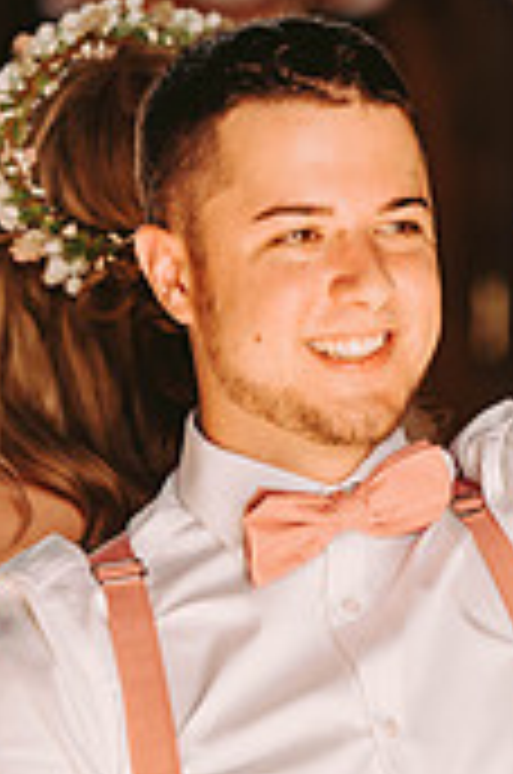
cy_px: 382
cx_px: 396
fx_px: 7597
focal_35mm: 354
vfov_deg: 5.8
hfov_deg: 3.9
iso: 500
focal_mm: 135
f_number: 2.8
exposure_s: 1/320
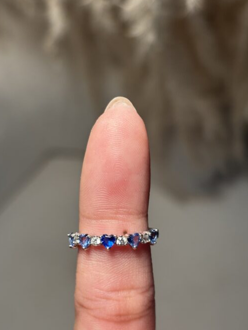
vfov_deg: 30.7
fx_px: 602
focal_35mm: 63
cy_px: 188
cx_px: 113
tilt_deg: -64.2
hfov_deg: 23.3
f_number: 1.6
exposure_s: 1/64
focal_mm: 5.96
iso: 50
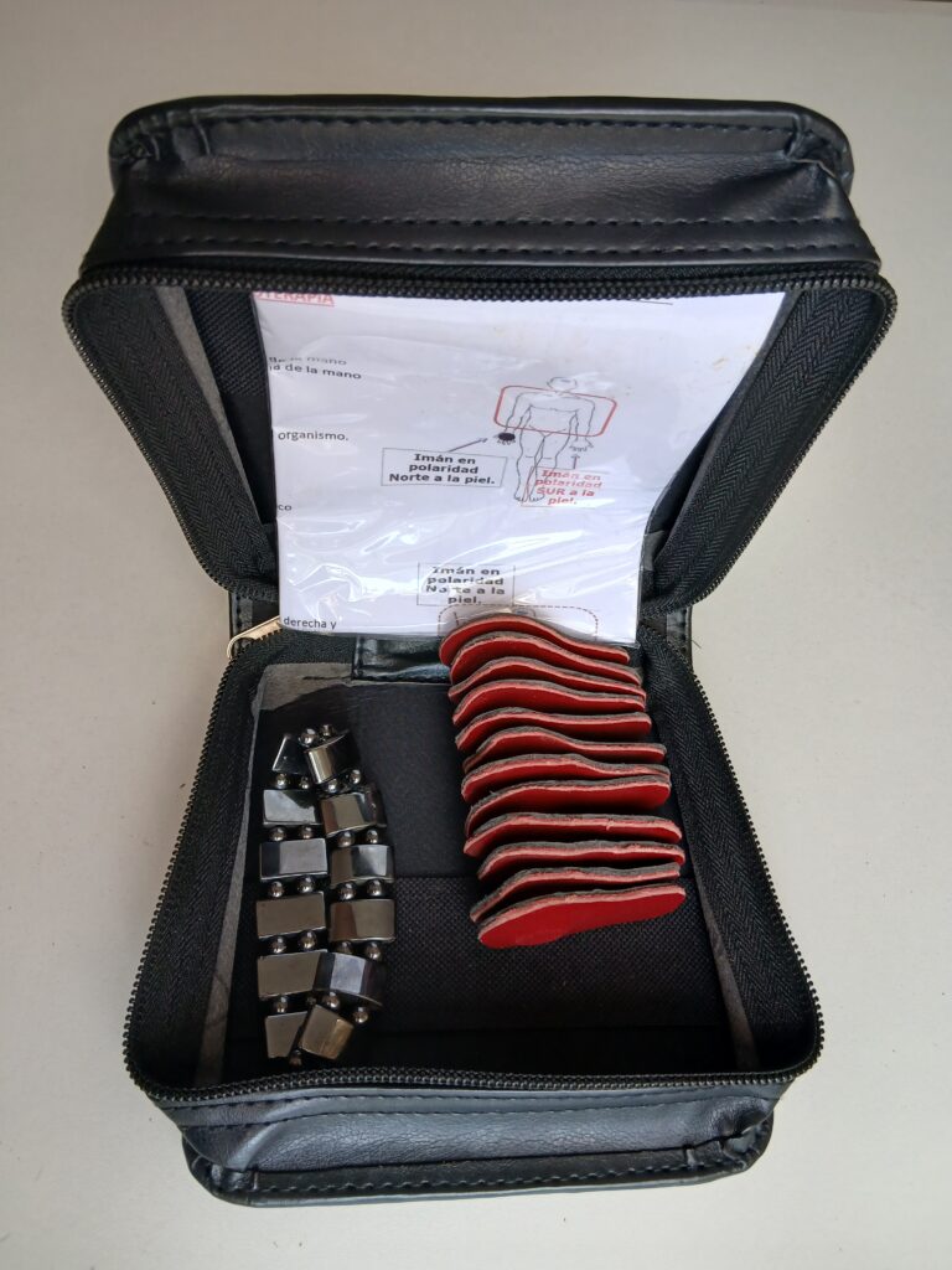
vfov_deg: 67.3
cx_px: 476
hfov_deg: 53.1
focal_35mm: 26
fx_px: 953
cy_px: 635
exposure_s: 1/60
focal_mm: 3.98
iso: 40
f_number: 1.8
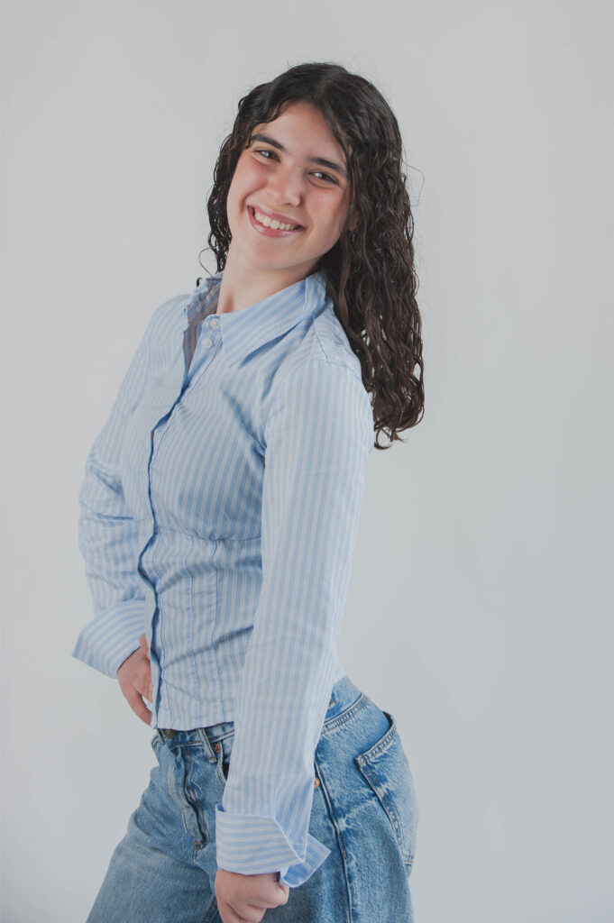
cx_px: 307
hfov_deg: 16.6
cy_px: 462
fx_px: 2101
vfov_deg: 24.8
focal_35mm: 82
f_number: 3.5
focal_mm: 82
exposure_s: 1/200
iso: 200
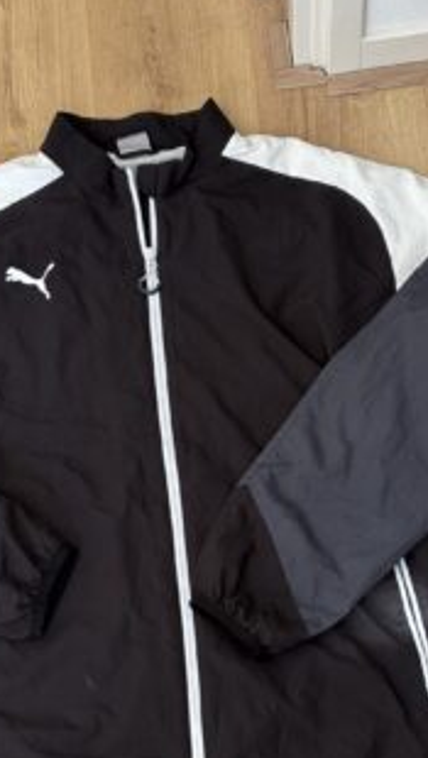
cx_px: 137
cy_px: 460
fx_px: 1469
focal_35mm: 73
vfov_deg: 28.9
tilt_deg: -67.8
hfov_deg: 16.5
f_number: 1.6
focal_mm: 5.96
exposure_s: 1/108
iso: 50
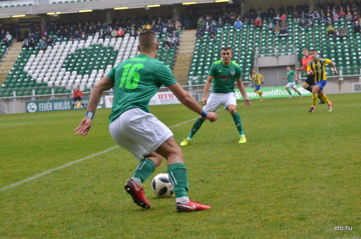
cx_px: 180
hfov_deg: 19.5
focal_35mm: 105
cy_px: 120
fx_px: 1051
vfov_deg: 13.0
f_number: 4.5
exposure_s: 1/200
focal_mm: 70
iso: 320
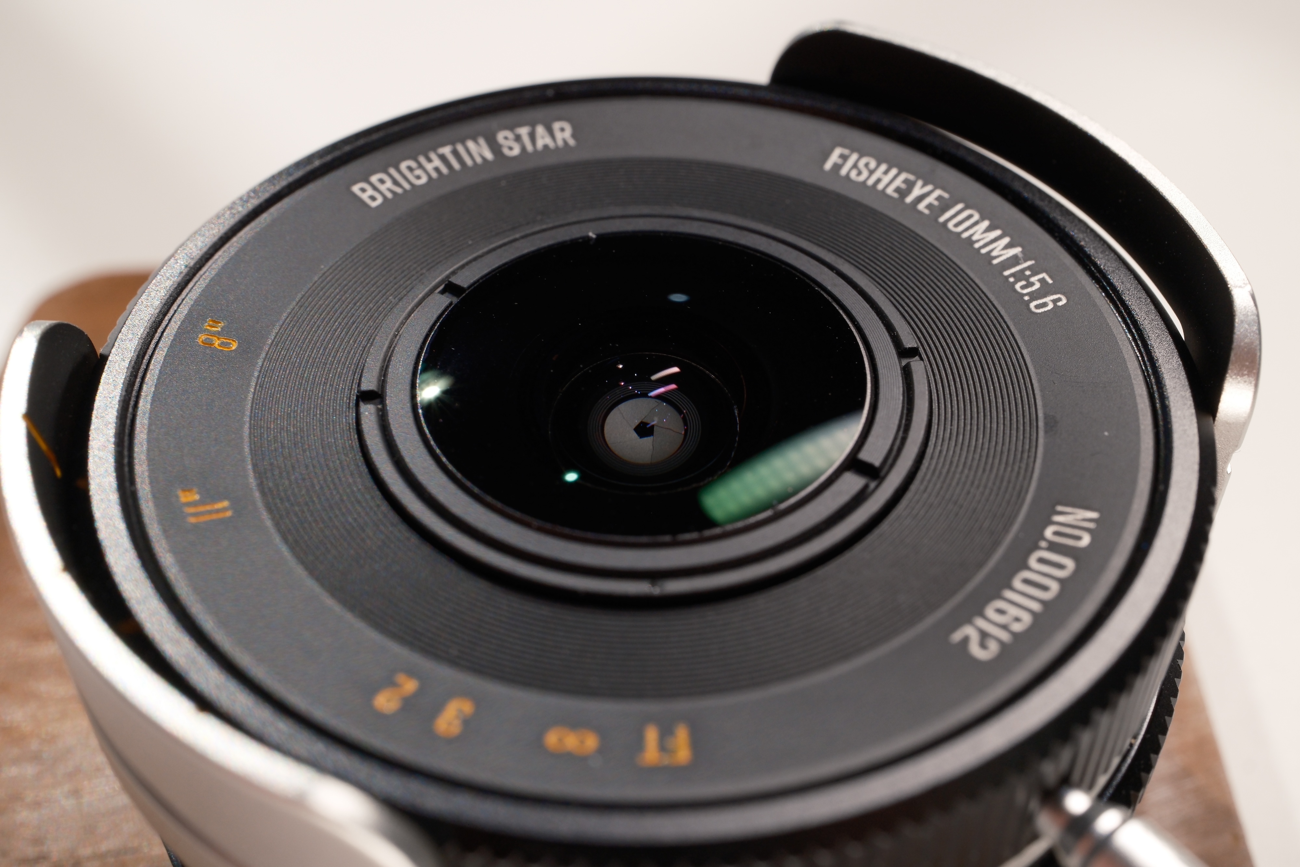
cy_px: 434
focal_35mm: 45
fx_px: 1625
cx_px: 650
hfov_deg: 43.6
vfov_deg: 29.9
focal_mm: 30
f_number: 11
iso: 640
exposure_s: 1/15
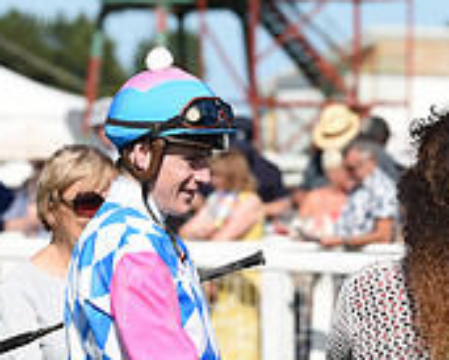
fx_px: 5930
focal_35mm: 446
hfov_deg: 4.3
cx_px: 200
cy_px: 459
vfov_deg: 3.5
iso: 400
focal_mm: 140
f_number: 5.6
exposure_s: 1/2500
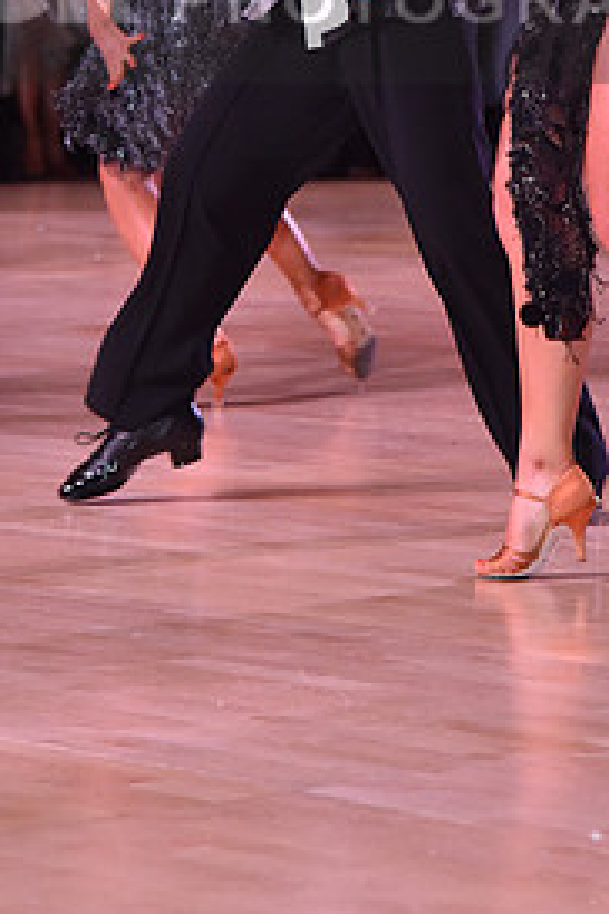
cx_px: 376
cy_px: -27
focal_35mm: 238
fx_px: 6039
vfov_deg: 8.6
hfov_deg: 5.8
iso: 2000
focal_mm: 112
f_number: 5
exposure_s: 1/250
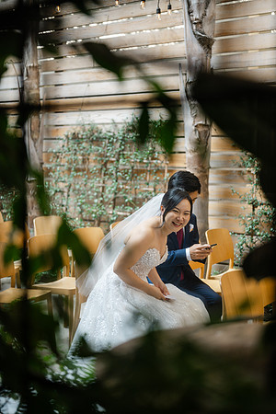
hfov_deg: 27.0
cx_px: 138
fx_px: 575
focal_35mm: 50
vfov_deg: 39.6
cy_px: 207
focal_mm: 50
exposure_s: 1/200
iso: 125
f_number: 1.8
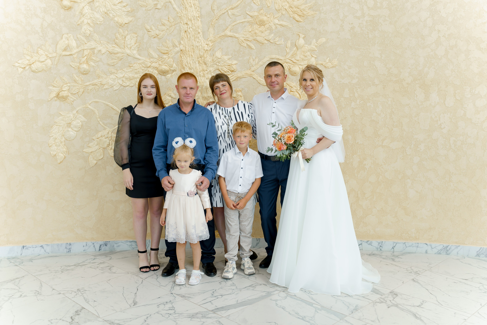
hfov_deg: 54.4
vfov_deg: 37.9
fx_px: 473
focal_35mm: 35
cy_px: 162
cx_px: 244
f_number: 2
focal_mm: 35
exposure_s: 1/400
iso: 125
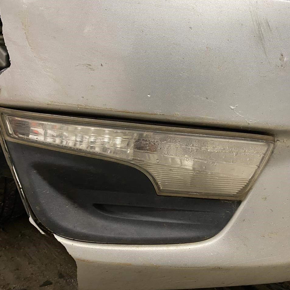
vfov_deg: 52.5
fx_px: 294
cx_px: 161
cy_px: 144
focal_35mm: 31
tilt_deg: -15.7
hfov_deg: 52.4
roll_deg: -0.1
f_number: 1.8
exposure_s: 1/40
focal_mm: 4.25
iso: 320
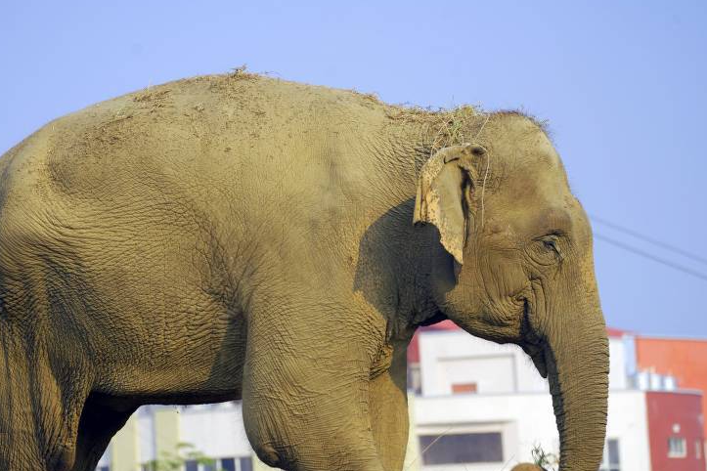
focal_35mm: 361
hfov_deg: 5.7
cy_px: 325
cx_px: 321
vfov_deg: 3.8
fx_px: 7089
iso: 100
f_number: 8
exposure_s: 1/160
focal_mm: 255
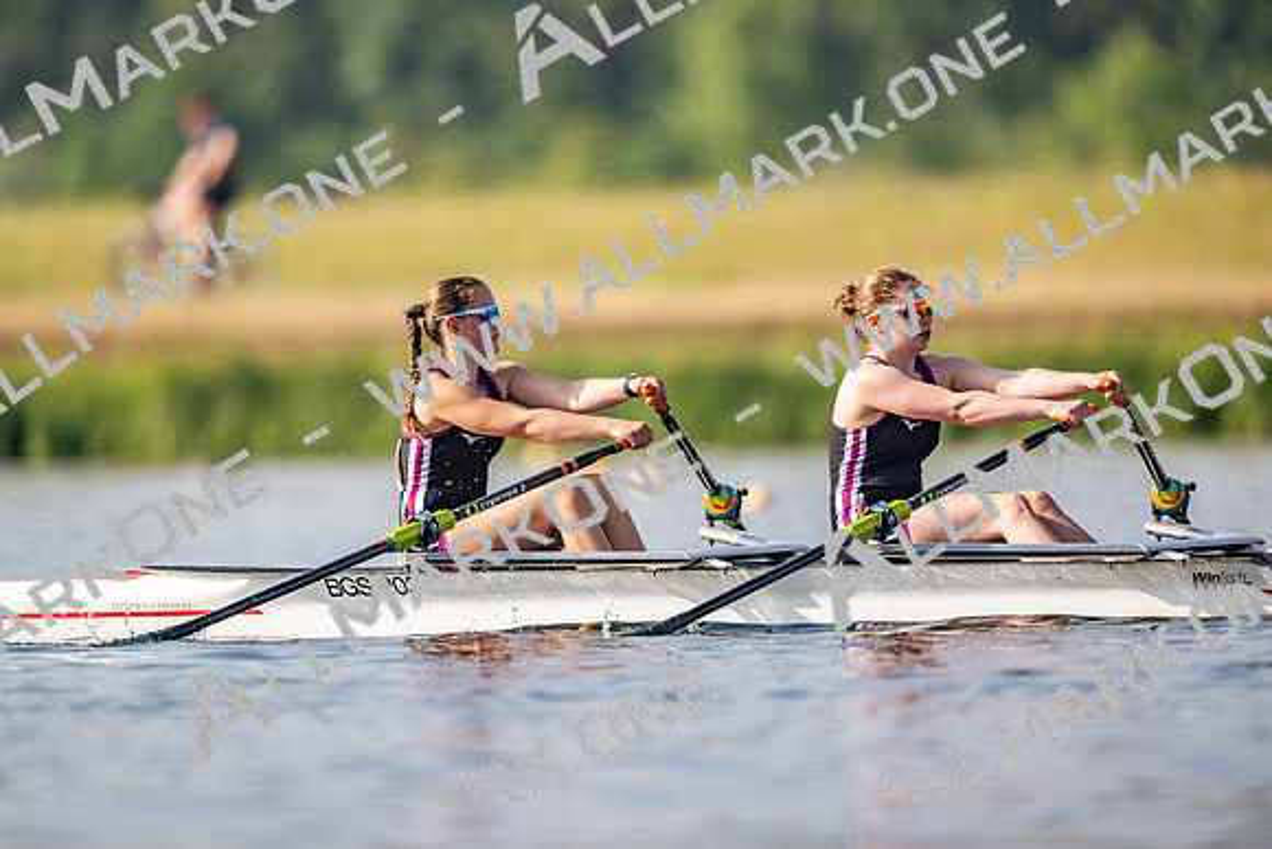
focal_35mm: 600
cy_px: 424
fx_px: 21204
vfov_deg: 2.3
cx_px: 636
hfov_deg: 3.4
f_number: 4
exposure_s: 1/2500
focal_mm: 600
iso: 180
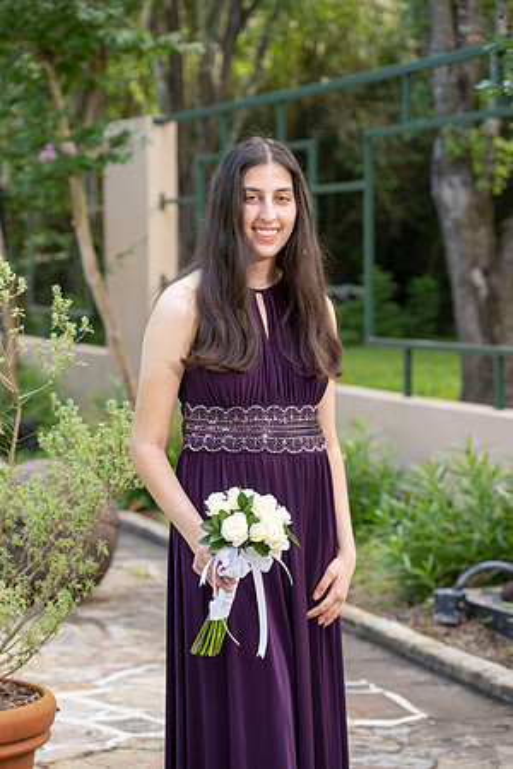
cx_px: 256
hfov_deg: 14.0
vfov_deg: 20.8
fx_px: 2095
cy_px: 384
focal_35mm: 98
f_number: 5
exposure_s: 1/200
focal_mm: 98
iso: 500
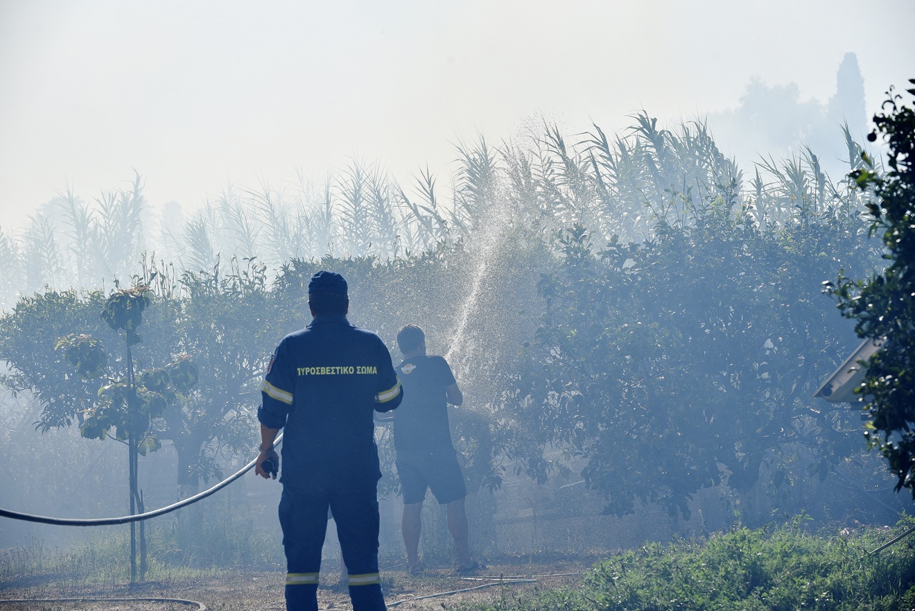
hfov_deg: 15.8
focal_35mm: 130
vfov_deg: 10.6
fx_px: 3305
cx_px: 458
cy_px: 306
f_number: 9
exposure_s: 1/1250
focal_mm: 130
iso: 250
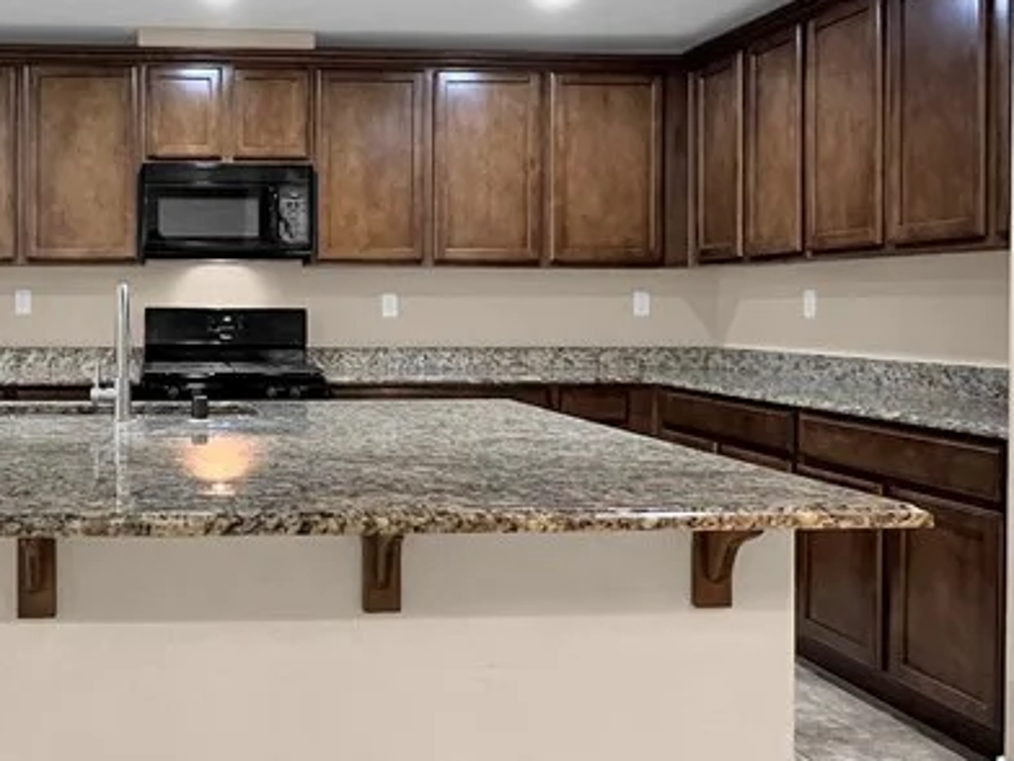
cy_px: 318
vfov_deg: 41.7
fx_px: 996
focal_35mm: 34
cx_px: 269
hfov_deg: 51.9
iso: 500
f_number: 1.8
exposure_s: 1/60
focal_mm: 1.57
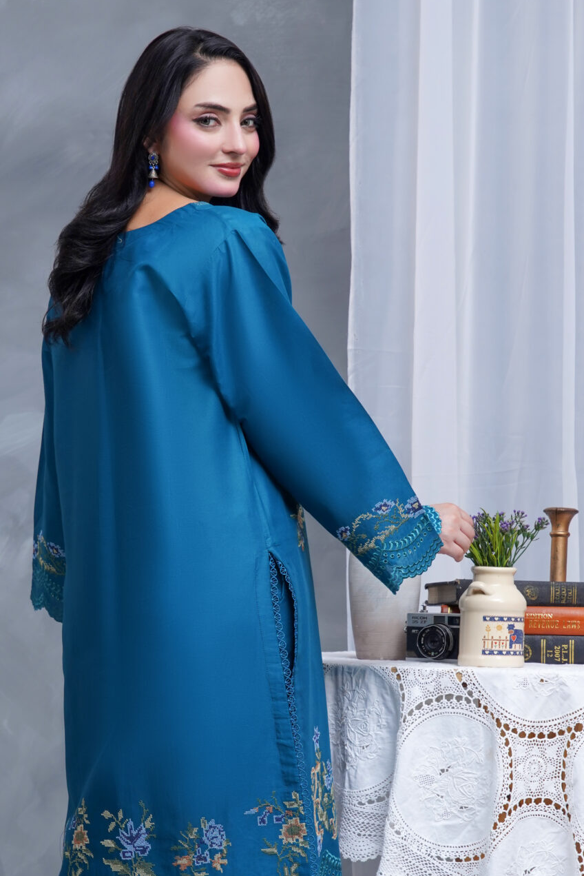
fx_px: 3429
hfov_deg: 9.7
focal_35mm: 141
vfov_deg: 14.5
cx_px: 191
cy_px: 581
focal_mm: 70
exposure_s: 1/125
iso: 400
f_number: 5.6
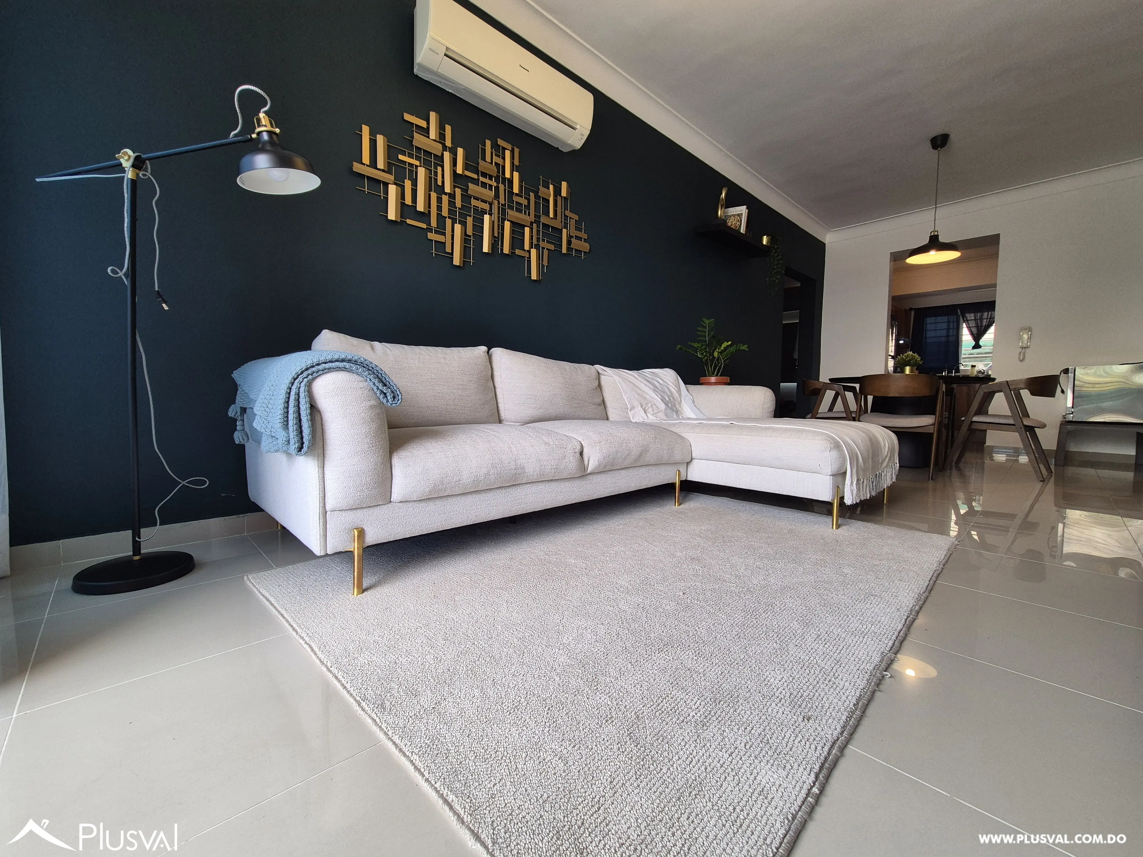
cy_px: 428
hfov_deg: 106.2
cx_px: 572
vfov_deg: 89.9
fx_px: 429
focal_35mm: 13
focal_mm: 2.2
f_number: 2.2
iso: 100
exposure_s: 1/120
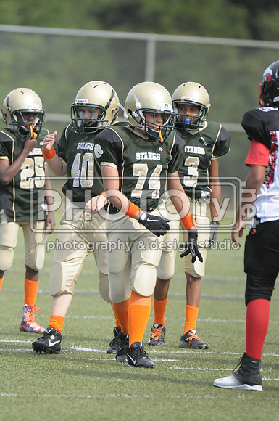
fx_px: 6121
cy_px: 210
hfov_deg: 2.6
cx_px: 140
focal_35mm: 525
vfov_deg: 3.9
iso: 1600
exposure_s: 1/5000
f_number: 4
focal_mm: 350
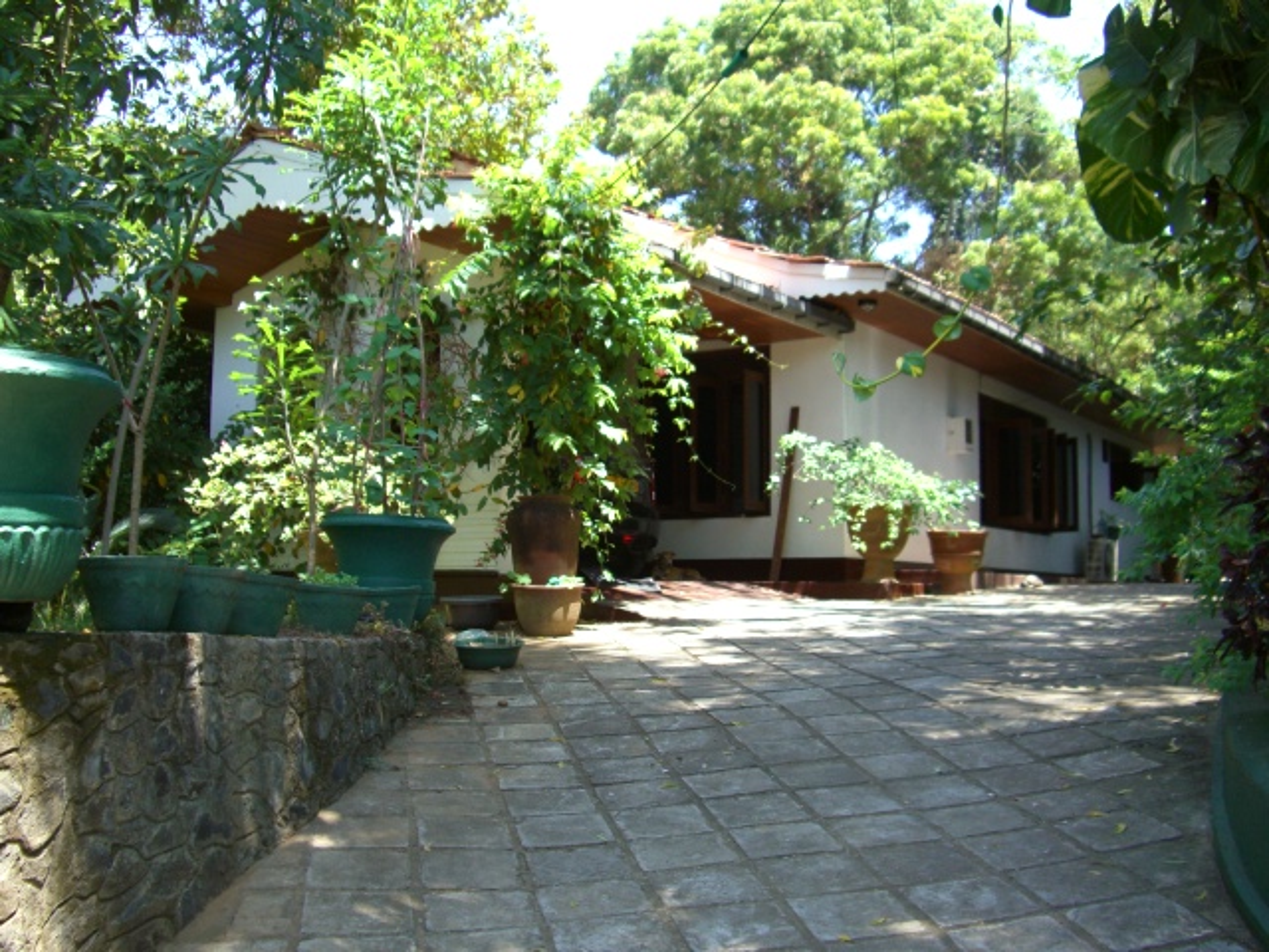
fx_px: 1393
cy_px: 476
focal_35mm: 38
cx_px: 634
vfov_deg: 37.7
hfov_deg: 49.0
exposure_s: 1/250
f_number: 2.8
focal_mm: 7.9
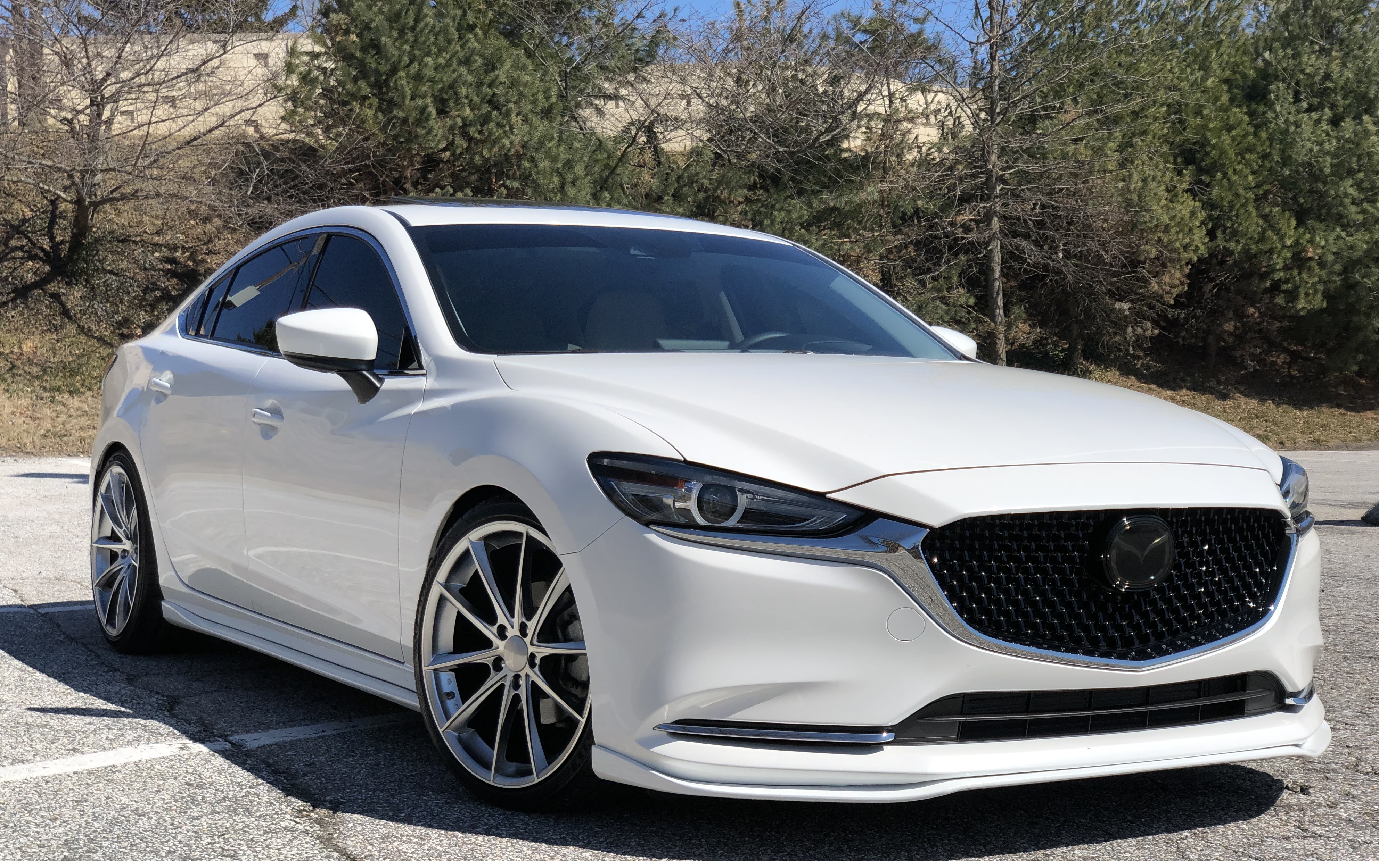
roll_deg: +2.6
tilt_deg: -1.1
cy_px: 524
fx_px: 2104
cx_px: 689
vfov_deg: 23.1
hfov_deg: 36.3
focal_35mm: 56
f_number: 2.4
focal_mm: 6
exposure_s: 1/1567
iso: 16
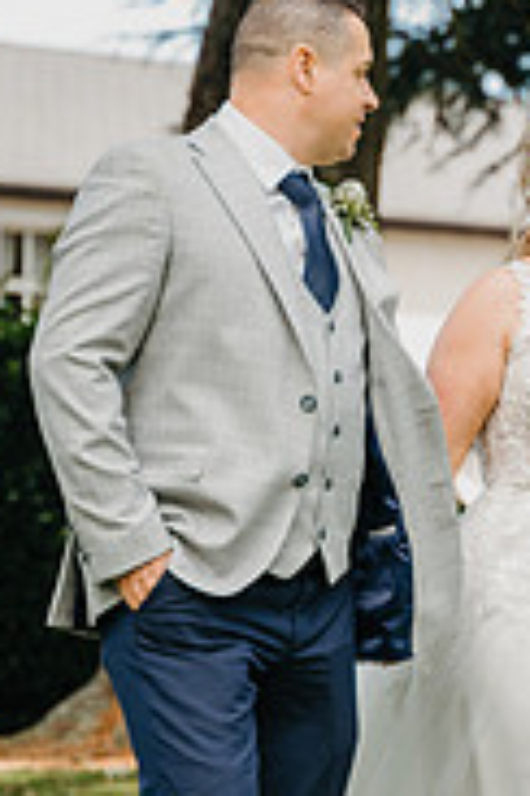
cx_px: 447
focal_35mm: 184
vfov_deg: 11.2
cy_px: 505
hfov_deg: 7.4
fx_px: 4063
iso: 320
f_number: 2.8
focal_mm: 75
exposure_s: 1/640
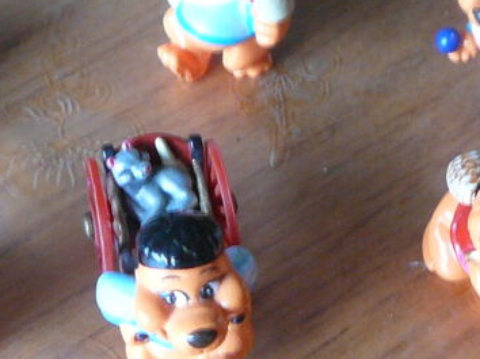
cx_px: 206
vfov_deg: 14.9
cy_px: 266
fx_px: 1372
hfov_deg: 19.8
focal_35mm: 99
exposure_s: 1/20
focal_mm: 5.2
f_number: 2.8
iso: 200
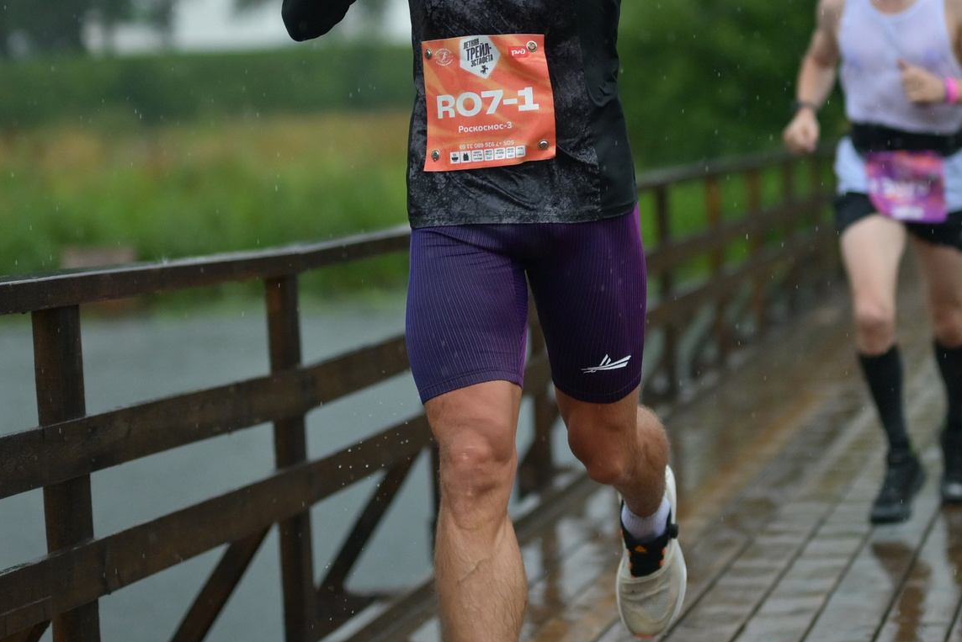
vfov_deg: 12.2
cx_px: 550
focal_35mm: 112
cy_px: 100
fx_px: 2994
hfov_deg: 18.2
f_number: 1.2
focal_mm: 50
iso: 800
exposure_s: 1/1000
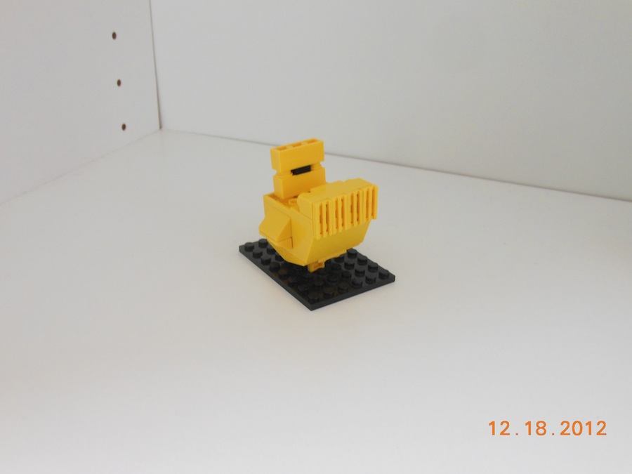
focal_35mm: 33
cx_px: 316
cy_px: 237
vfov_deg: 42.9
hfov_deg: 55.4
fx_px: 602
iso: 400
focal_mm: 6
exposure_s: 1/15
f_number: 3.5
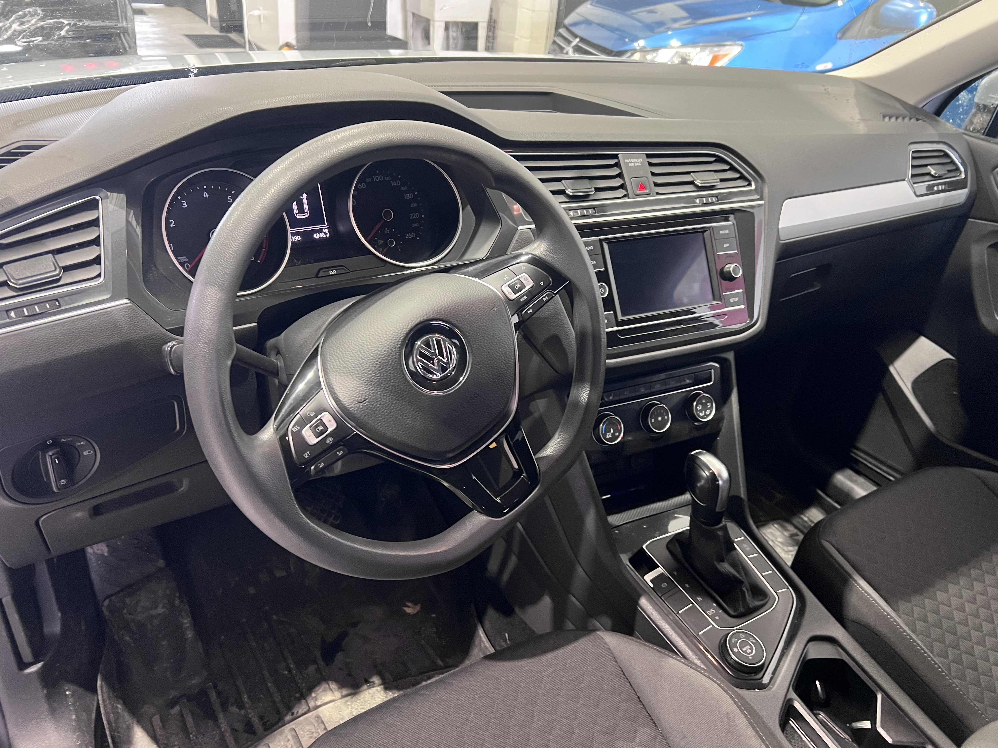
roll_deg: -7.0
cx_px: 516
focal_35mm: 27
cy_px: 360
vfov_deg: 51.3
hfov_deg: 65.3
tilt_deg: -30.6
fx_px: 778
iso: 400
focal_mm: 5.7
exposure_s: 1/40
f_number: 1.5
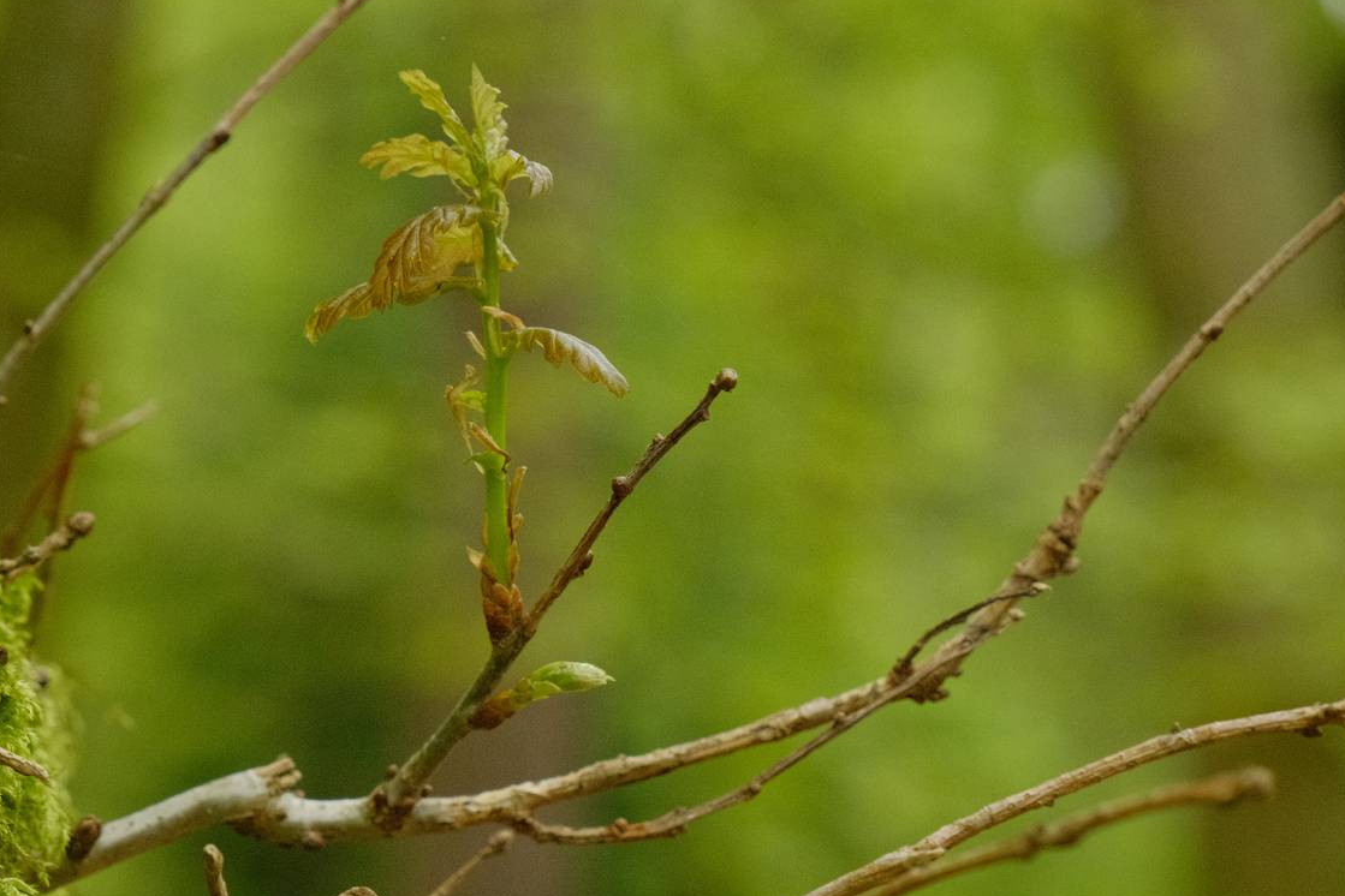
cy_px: 321
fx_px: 4221
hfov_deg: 18.0
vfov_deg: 12.1
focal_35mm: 113
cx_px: 434
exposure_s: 1/160
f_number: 5.6
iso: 3200
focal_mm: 52.4
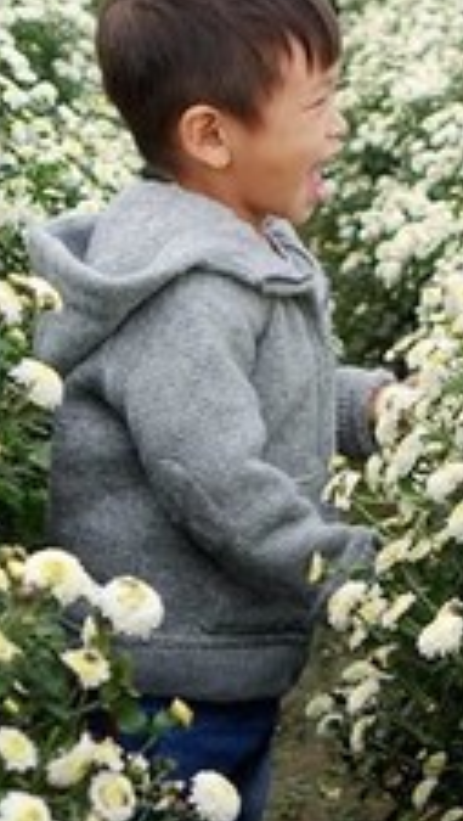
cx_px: 376
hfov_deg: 10.7
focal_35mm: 113
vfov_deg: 18.9
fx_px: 2460
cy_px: 507
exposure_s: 1/125
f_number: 2.8
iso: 125
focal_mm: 19.67
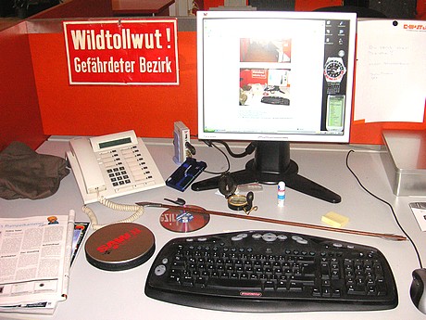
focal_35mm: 41
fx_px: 505
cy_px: 160
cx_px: 213
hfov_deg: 45.8
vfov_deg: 35.1
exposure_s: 1/45
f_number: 3
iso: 160
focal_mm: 6.9
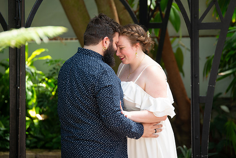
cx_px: 128
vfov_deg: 6.3
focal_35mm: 218
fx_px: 1427
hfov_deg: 9.5
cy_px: 73
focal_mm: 200
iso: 640
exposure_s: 1/200
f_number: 4
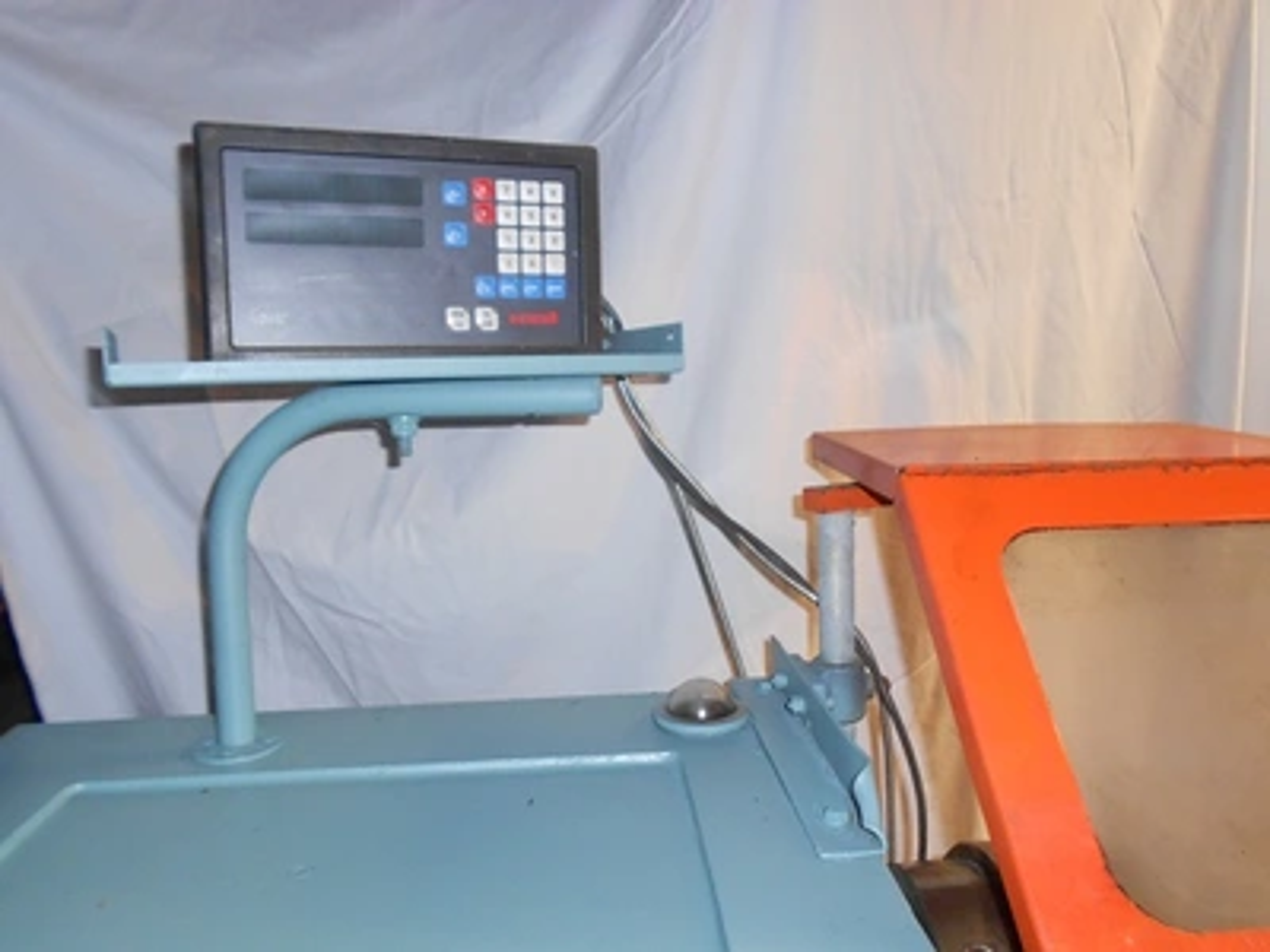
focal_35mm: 29
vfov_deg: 48.2
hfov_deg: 61.7
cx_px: 635
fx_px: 1064
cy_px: 476
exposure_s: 1/25
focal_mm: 5.1
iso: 200
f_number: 3.4
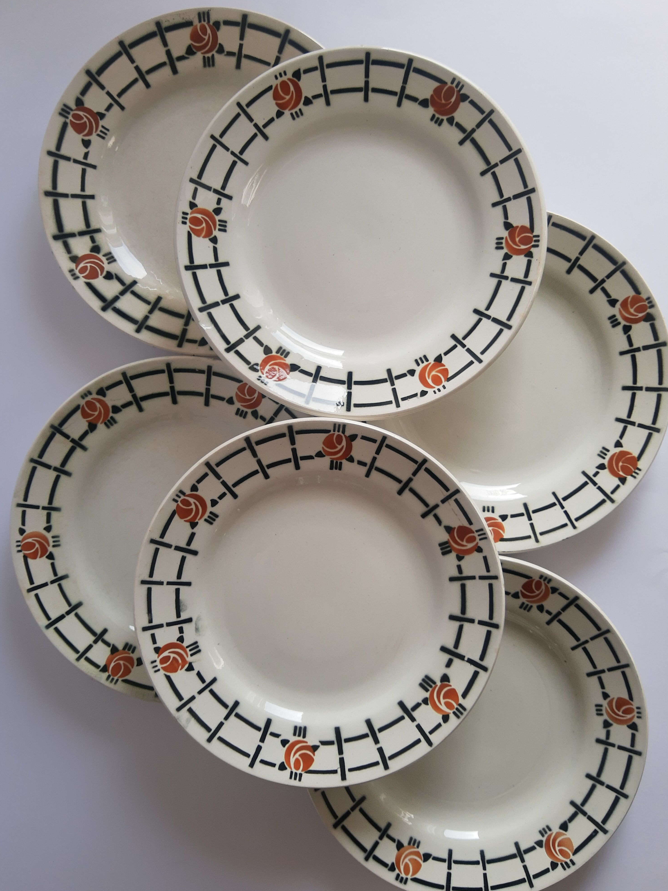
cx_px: 334
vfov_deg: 65.3
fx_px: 695
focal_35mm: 27
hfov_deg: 51.4
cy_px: 456
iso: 40
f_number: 1.8
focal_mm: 3.95
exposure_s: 1/210
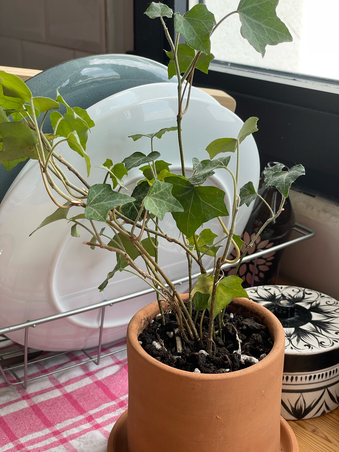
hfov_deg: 28.0
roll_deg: +0.1
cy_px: 226
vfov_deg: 36.8
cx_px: 170
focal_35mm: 52
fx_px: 679
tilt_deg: -20.0
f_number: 2
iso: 25
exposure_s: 1/111
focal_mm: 6
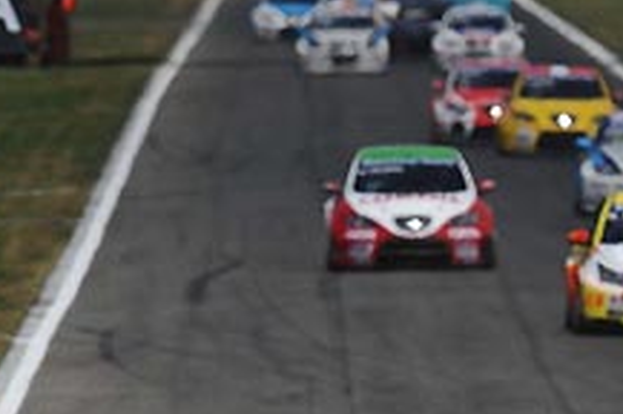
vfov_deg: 1.0
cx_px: 402
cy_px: 467
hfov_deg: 1.5
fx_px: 23932
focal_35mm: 1385
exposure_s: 1/1000
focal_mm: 600
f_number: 9
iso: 200
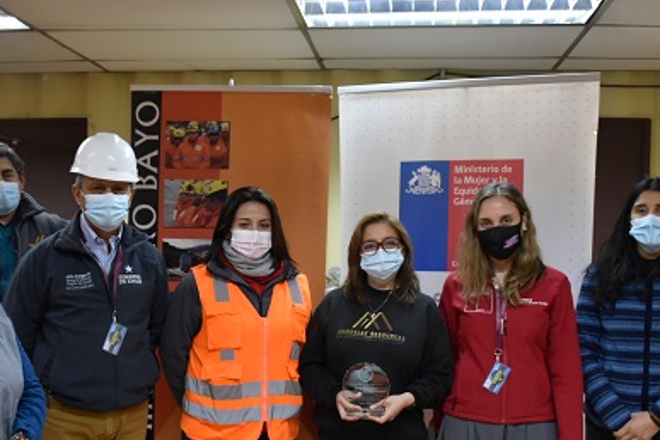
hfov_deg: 44.5
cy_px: 287
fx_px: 807
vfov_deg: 30.3
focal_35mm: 44
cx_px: 311
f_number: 3.5
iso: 1400
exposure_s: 1/60
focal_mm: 20
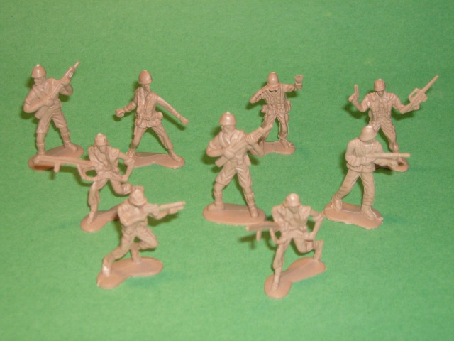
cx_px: 227
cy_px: 170
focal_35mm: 70
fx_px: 918
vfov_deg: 21.0
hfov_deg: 27.8
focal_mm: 11.6
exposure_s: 1/91.3
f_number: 3.7
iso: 200
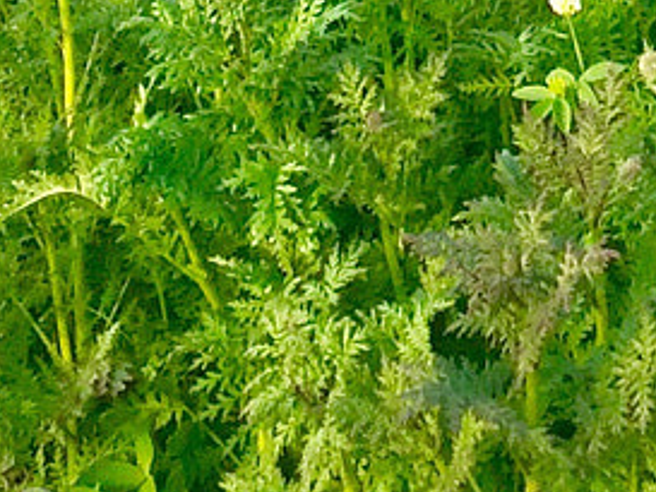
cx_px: 723
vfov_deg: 8.0
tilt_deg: -4.4
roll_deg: +0.9
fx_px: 3223
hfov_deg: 11.5
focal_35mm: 170
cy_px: -737
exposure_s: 1/416
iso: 32
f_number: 2.2
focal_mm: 4.15
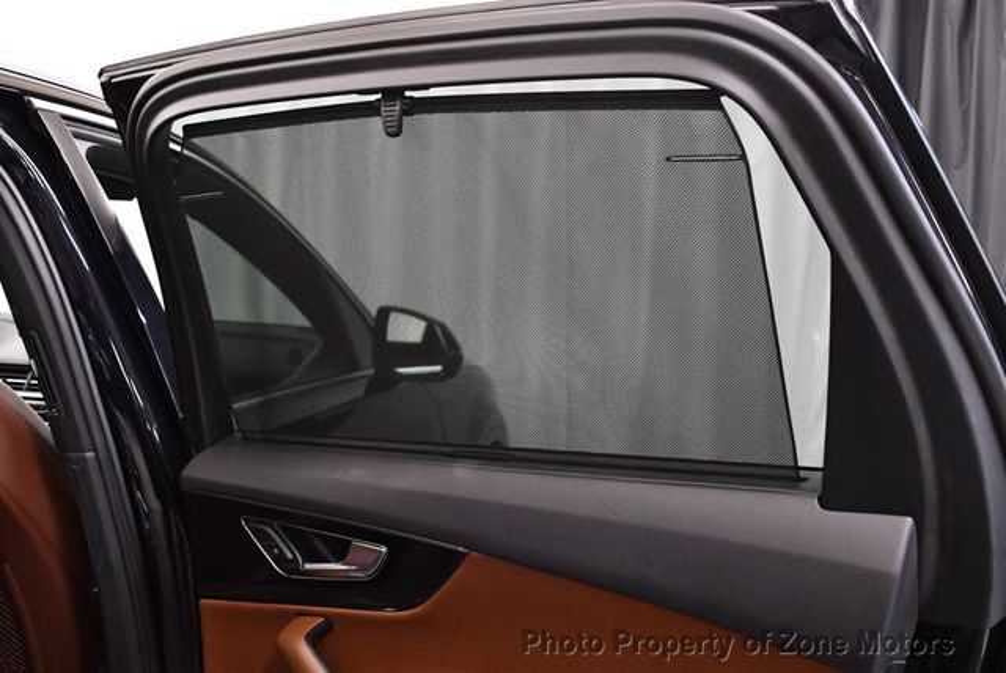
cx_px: 503
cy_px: 336
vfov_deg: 36.9
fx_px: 1007
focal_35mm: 36
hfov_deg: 53.1
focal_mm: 18
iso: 3200
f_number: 3.5
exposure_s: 1/125
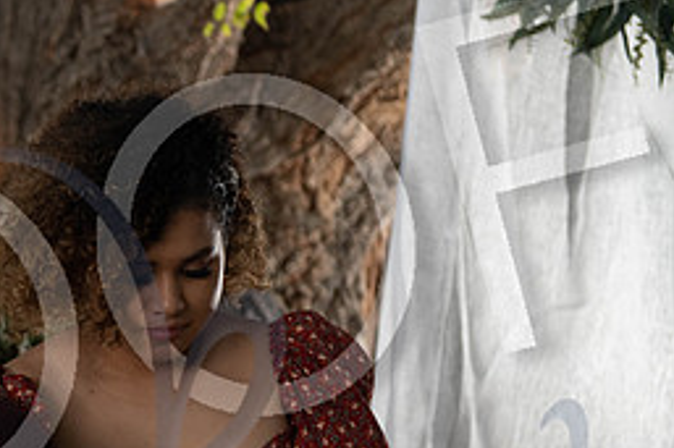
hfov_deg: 14.3
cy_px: 355
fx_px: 2619
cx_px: -81
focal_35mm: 140
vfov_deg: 9.8
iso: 400
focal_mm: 62
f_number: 2.8
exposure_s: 1/60
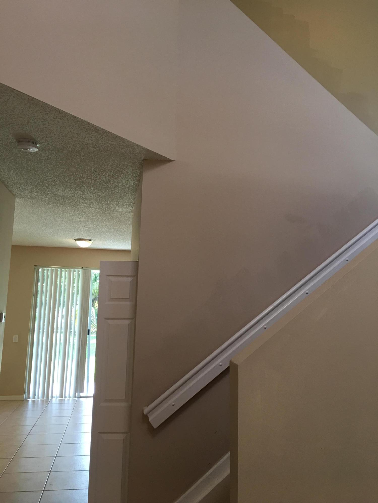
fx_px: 422
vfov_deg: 61.7
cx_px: 189
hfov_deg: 48.2
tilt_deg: +8.0
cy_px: 252
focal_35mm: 29
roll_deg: -1.6
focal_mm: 4.15
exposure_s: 1/30
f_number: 2.2
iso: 32
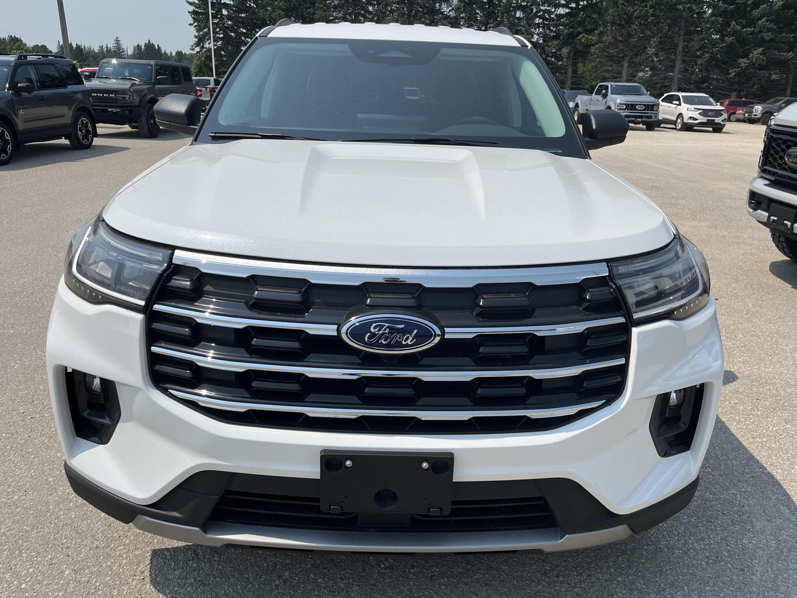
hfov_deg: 67.3
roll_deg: -1.1
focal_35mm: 26
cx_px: 398
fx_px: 599
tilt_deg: -19.9
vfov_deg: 53.1
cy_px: 299
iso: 50
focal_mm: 5.1
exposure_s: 1/5848
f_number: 1.6
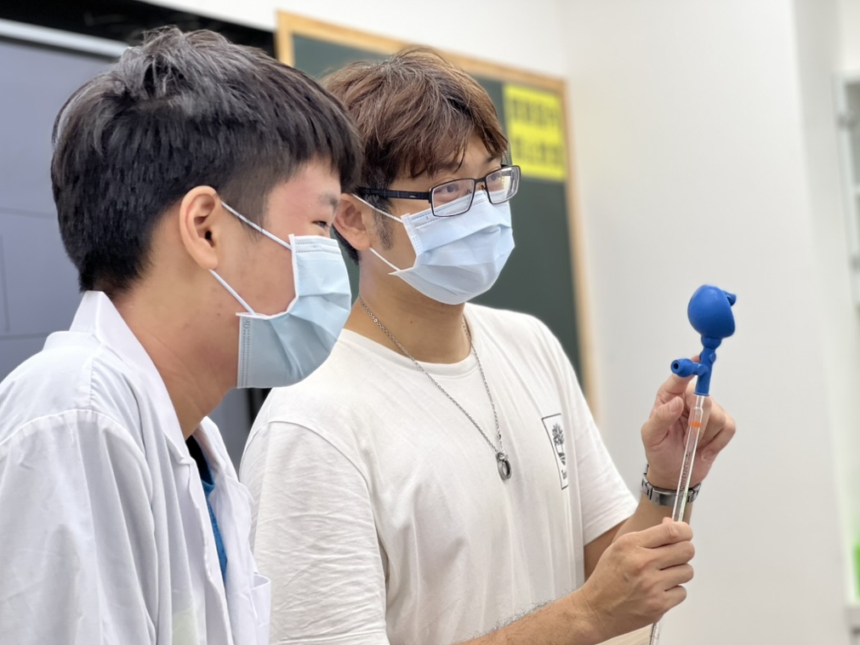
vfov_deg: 18.9
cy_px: 321
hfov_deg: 25.0
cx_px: 427
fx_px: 1938
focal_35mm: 78
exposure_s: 1/90
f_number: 2.8
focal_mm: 9
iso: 80
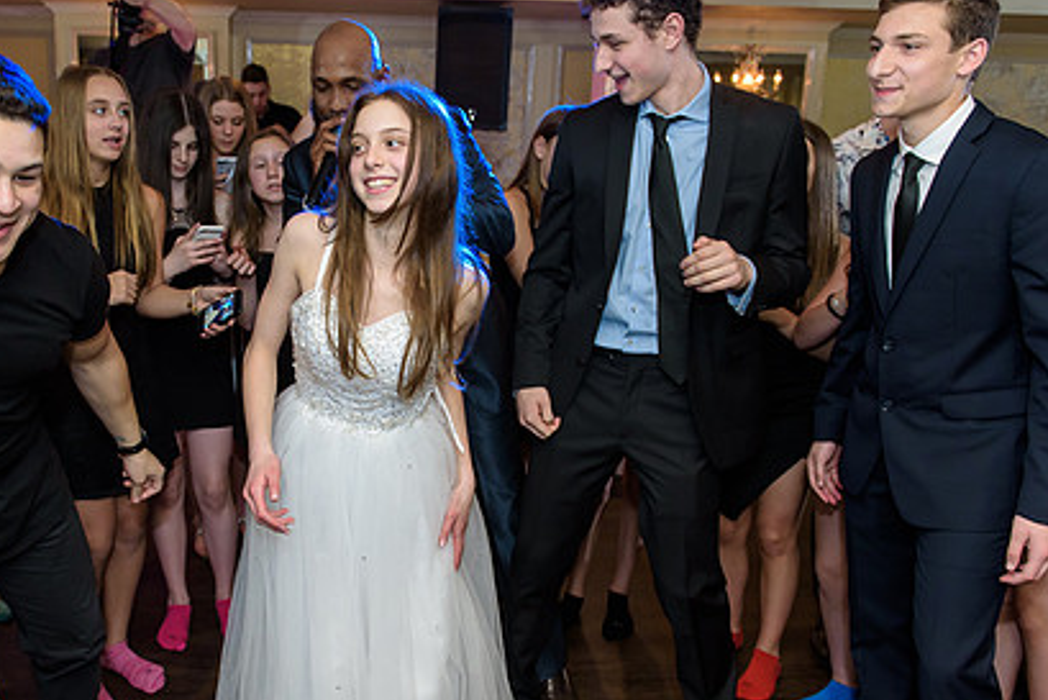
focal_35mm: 34
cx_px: 402
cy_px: 355
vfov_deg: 38.9
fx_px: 990
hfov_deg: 55.2
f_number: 3.2
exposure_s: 1/125
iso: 1600
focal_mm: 24
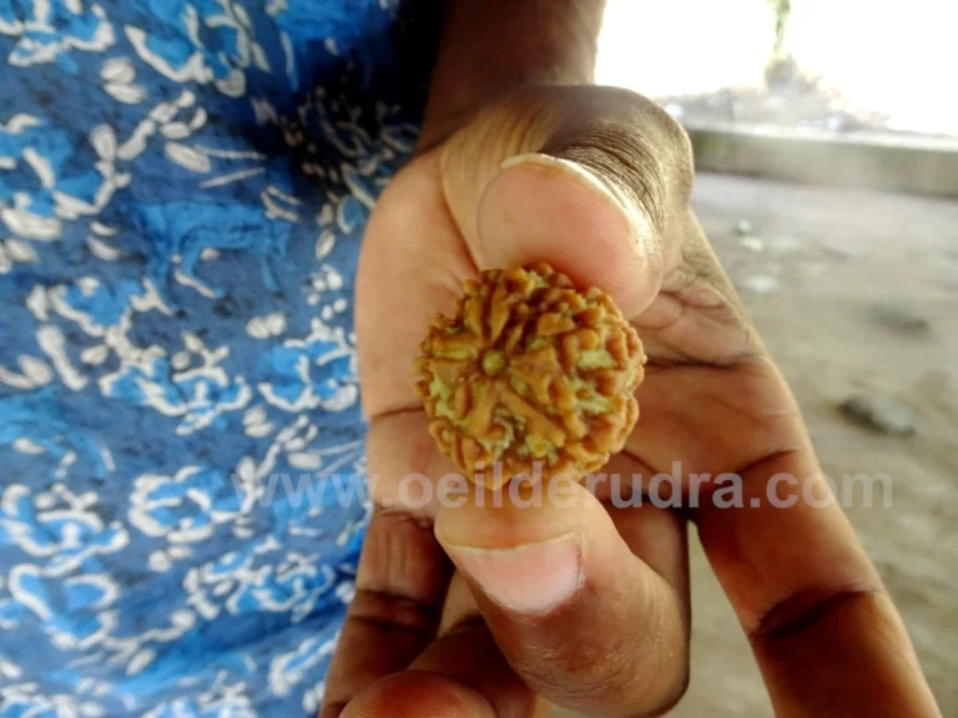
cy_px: 359
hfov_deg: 71.6
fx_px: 664
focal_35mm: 24
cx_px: 479
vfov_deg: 56.8
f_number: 3.5
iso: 400
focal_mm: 4.1
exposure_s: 1/60
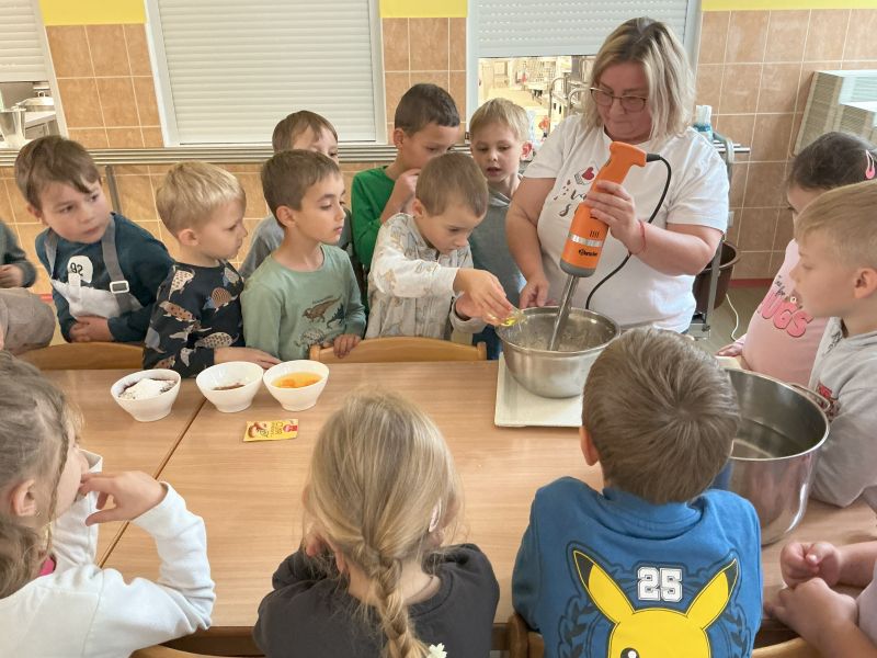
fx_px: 735
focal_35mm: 29
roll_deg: +0.7
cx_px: 438
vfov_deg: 48.2
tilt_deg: -24.6
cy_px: 329
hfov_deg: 61.7
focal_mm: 3
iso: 250
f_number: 1.8
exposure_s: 1/50
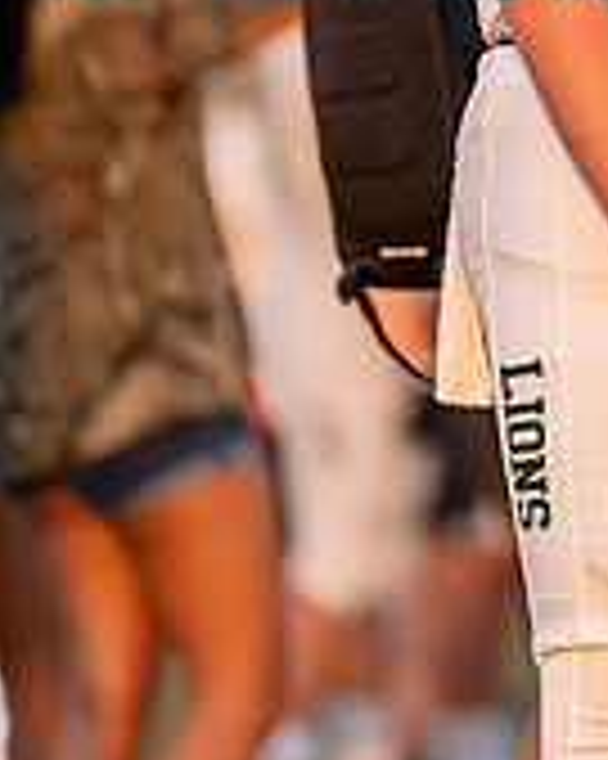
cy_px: -217
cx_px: 761
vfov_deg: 2.4
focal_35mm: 810
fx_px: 18236
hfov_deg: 1.9
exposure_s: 1/2500
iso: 640
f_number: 2.8
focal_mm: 197
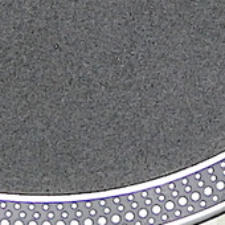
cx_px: 161
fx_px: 1471
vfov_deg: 8.5
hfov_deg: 8.7
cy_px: -116
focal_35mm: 200
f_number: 3.8
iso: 200
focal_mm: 7.2
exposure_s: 1/8
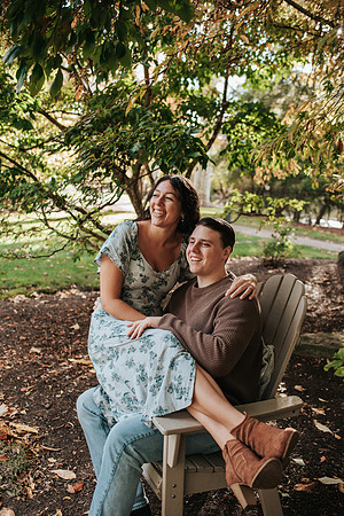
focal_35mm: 35
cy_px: 258
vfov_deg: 54.4
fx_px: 502
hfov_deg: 37.9
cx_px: 172
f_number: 3.2
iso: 400
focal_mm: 35
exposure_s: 1/250
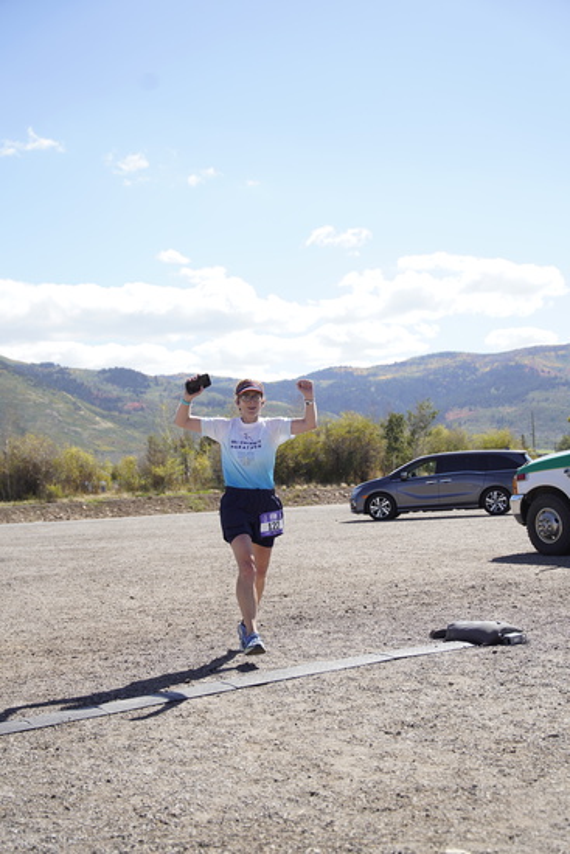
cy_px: 427
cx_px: 285
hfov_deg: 27.5
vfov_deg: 40.3
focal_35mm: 49
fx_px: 1165
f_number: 4
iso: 400
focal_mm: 49.1
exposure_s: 1/2500
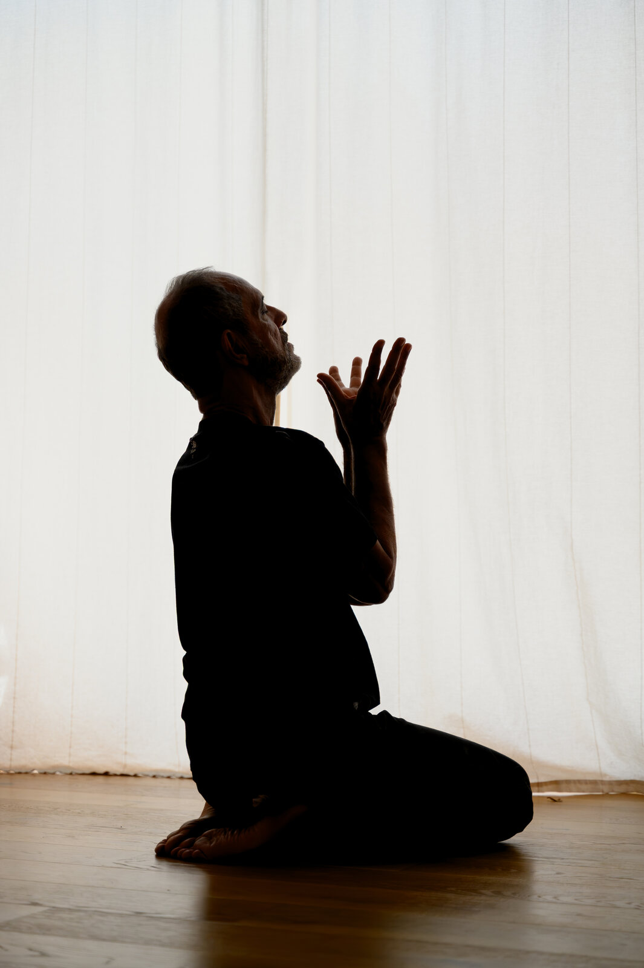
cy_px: 484
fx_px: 1746
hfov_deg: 20.9
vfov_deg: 31.0
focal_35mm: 65
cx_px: 322
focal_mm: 65
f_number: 2.8
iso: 2500
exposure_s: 1/640
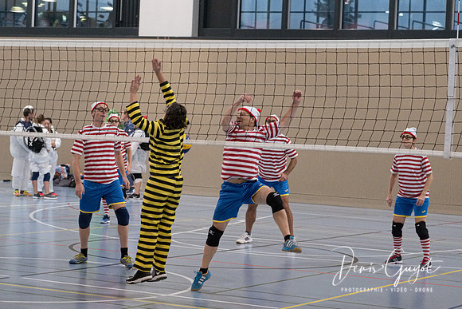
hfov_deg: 20.9
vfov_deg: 14.1
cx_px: 239
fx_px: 1250
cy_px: 133
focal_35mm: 97
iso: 6400
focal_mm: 50
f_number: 2.8
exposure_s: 1/500
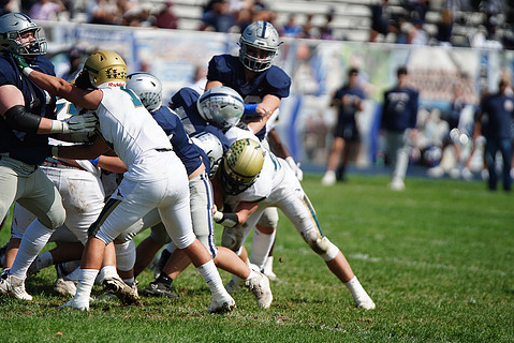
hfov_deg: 5.7
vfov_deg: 3.8
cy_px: 139
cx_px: 227
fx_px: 5186
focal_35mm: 363
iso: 400
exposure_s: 1/6400
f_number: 2.8
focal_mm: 300
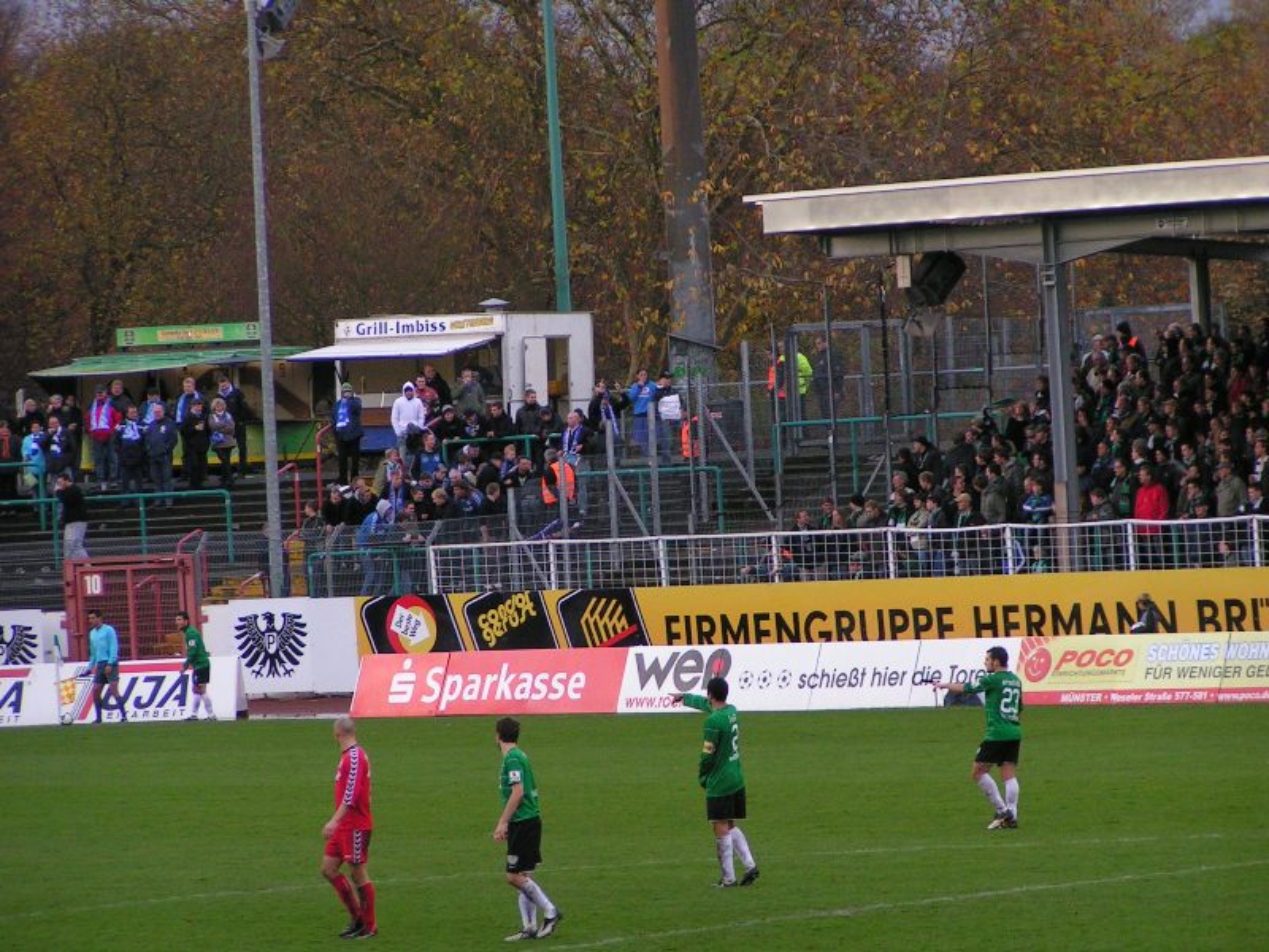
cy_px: 476
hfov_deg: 8.8
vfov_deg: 6.6
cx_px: 634
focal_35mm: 226
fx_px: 8285
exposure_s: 1/250
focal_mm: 34.5
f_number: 3.5
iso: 125
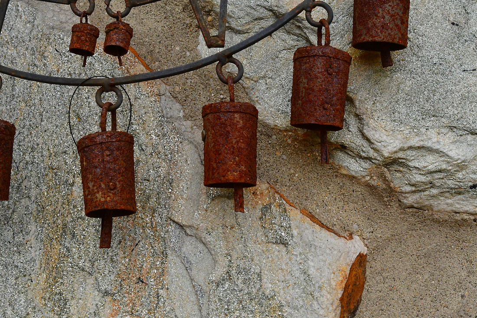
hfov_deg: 29.2
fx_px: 914
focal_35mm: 69
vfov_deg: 19.7
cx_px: 238
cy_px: 159
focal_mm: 46
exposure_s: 1/80
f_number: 16
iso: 1400
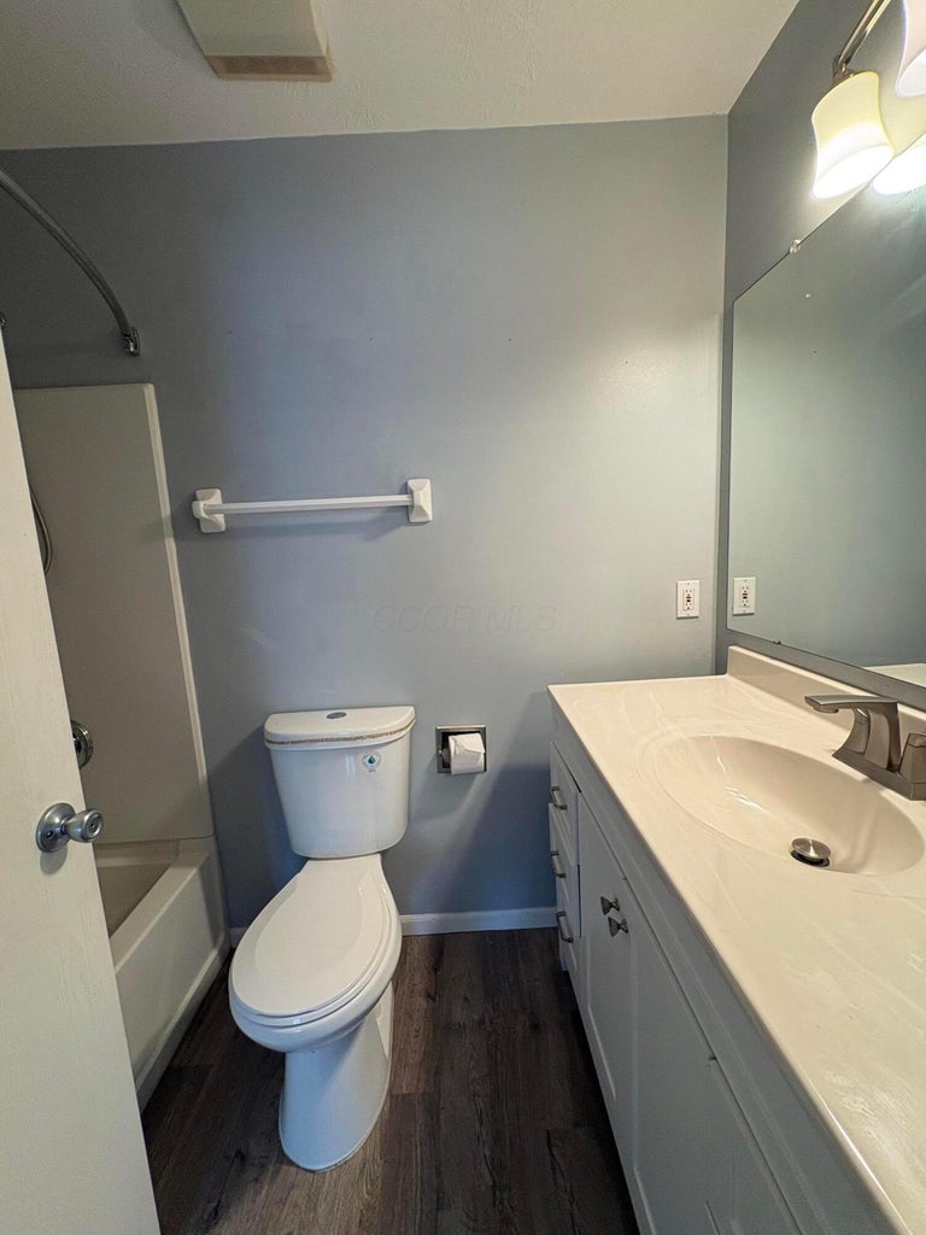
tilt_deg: -7.8
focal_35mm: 14
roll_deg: +2.5
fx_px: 499
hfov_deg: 85.7
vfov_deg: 102.1
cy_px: 618
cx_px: 463
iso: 160
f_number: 2.2
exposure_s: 1/120
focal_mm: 2.22
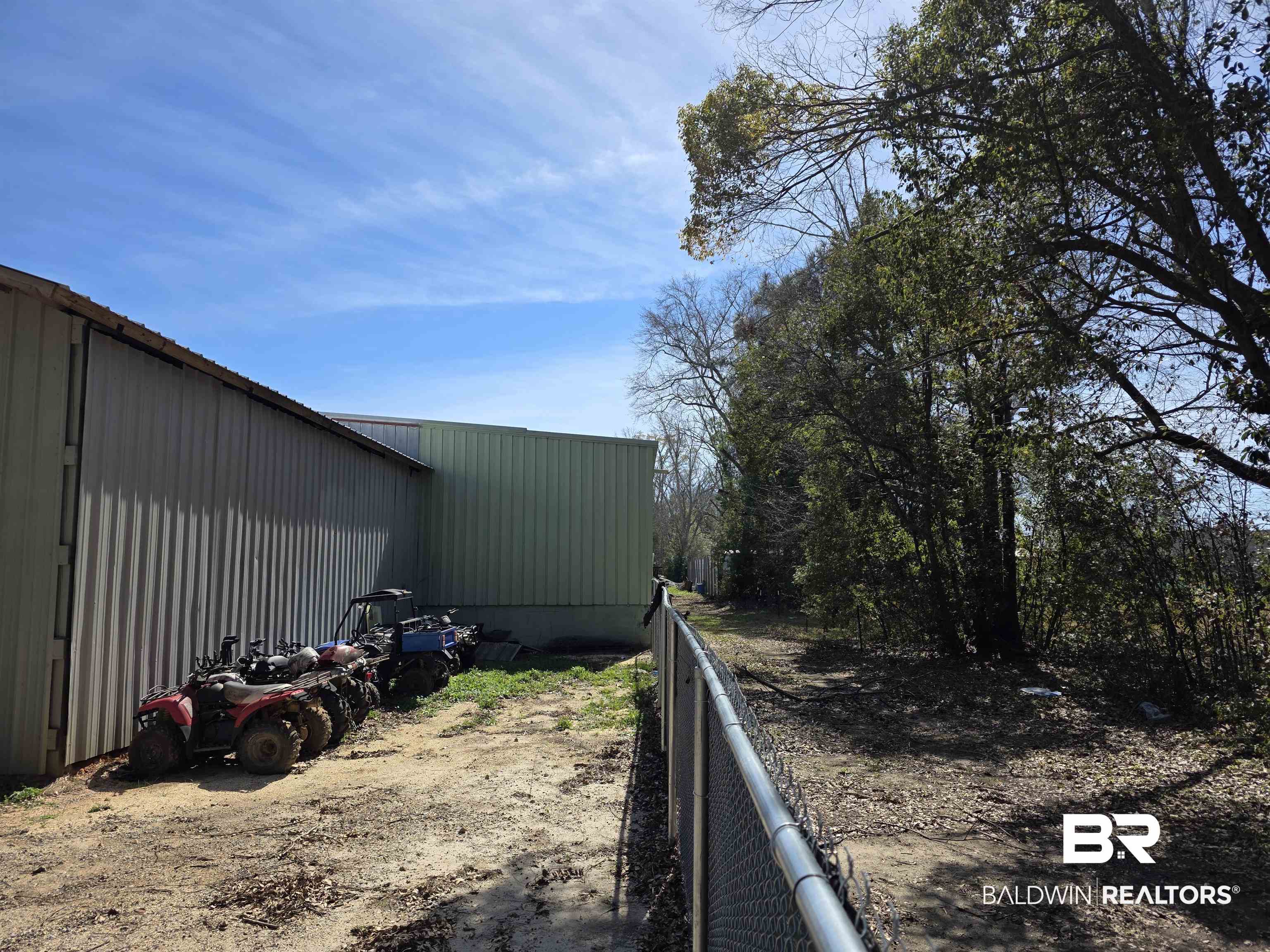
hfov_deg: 73.9
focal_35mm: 23
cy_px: 476
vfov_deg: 58.9
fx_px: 844
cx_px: 635
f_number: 1.7
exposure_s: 1/5447
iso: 80
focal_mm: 6.3
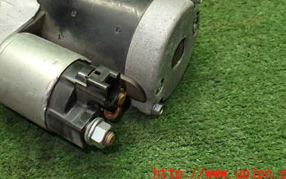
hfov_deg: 43.9
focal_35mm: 45
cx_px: 103
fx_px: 351
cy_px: 30
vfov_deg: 27.9
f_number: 2.3
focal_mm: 5.4
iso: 640
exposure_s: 1/125
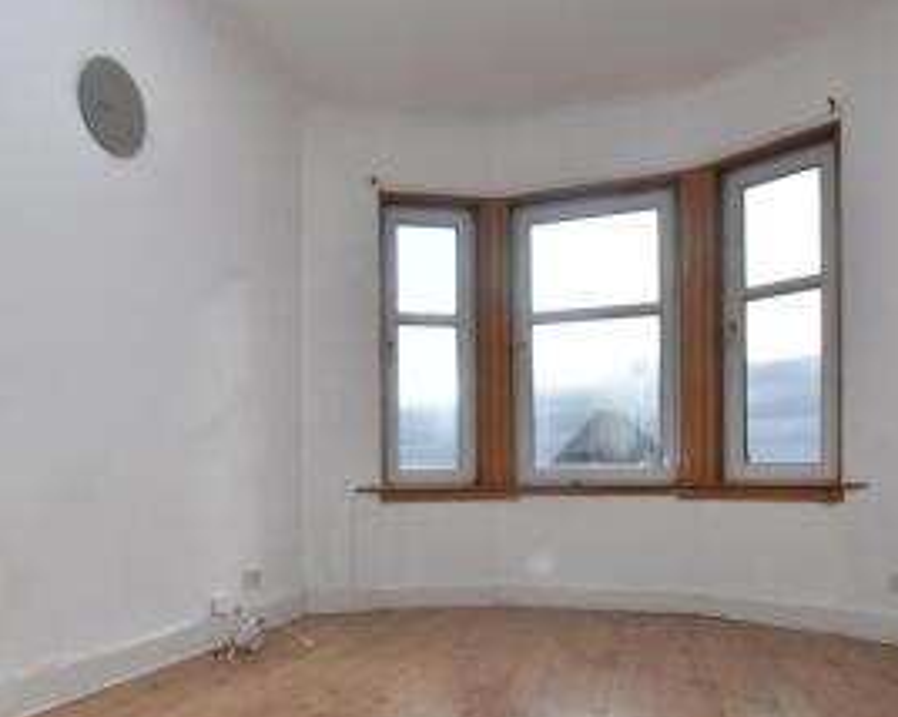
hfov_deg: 67.9
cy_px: 498
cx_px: 392
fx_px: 664
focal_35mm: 25
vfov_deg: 55.1
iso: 100
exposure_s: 1/200
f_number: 7.1
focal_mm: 10
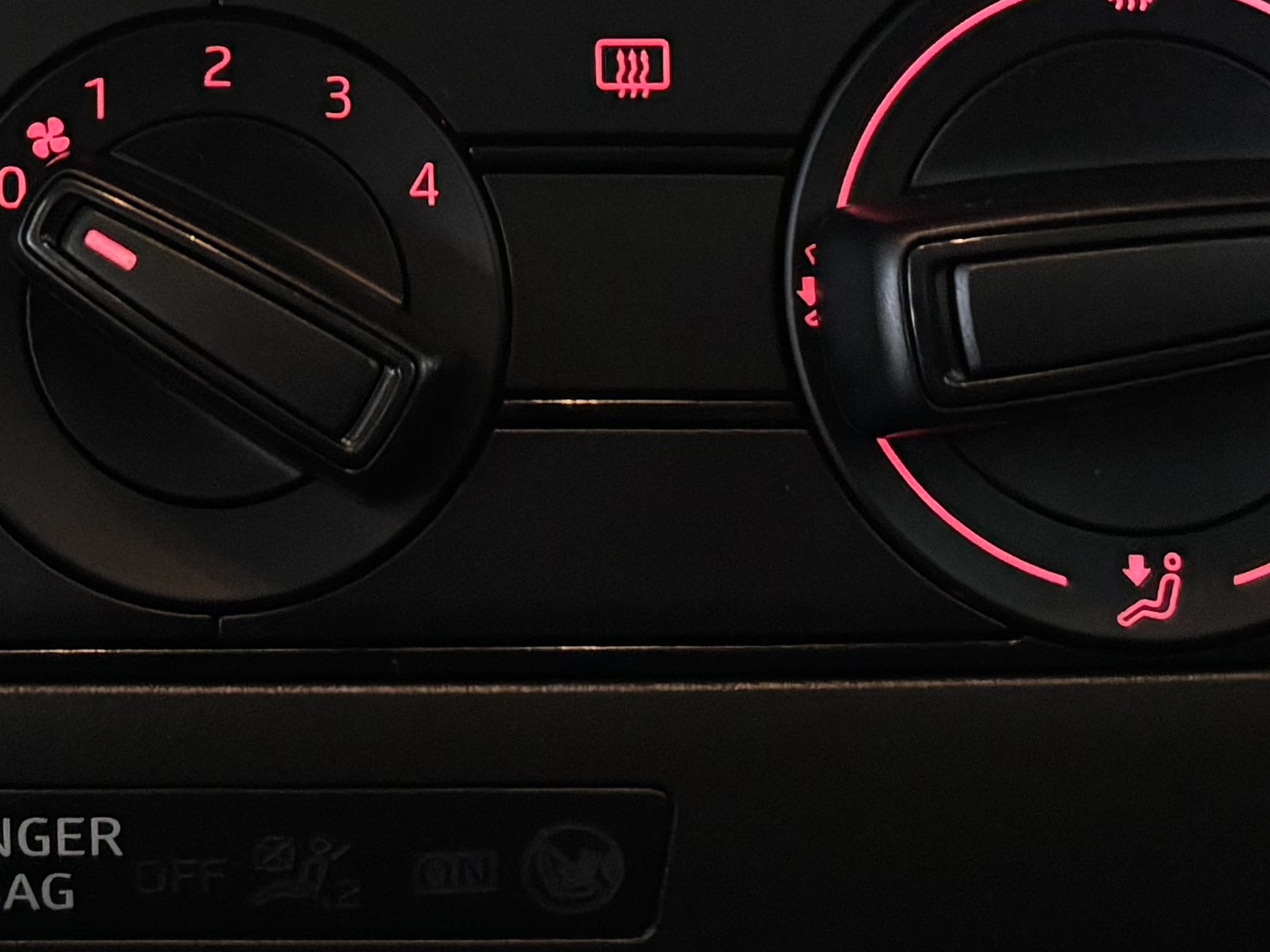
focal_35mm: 102
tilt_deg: -11.4
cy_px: -266
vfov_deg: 14.0
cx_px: 240
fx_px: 3742
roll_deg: -0.2
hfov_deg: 19.1
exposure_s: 1/25
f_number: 1.6
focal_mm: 5.96
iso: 1000
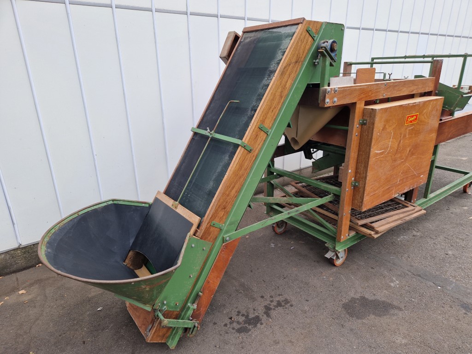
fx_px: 314
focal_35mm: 23
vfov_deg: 58.9
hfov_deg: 73.9
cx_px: 236
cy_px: 177
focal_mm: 5.4
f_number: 1.8
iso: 50
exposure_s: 1/506
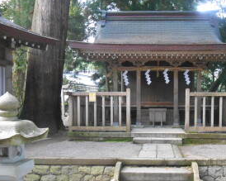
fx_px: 247
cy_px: 113
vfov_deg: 39.8
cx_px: 158
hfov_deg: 47.9
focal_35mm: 37
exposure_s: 1/40
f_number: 3.4
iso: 800
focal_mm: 4.7
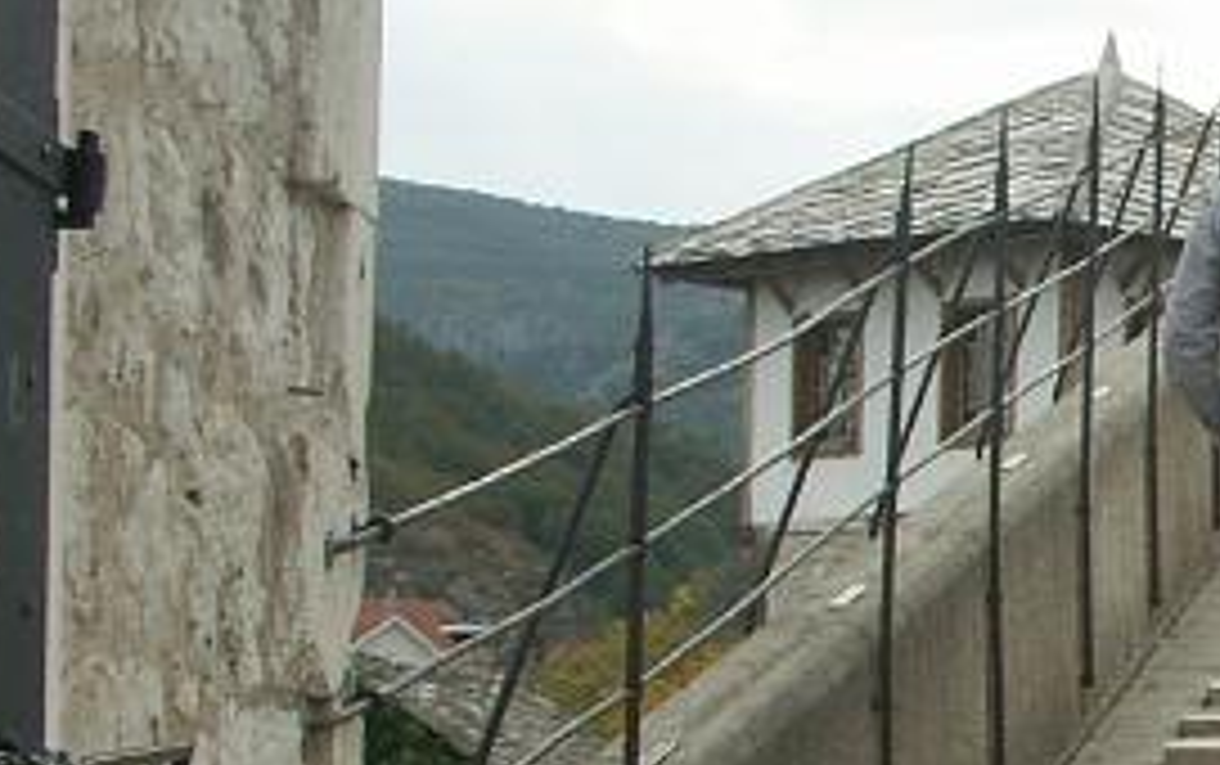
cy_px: 1071
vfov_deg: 8.9
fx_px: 4793
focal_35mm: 144
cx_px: 1873
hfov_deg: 13.6
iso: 64
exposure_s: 1/160
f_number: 5.6
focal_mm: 9.38
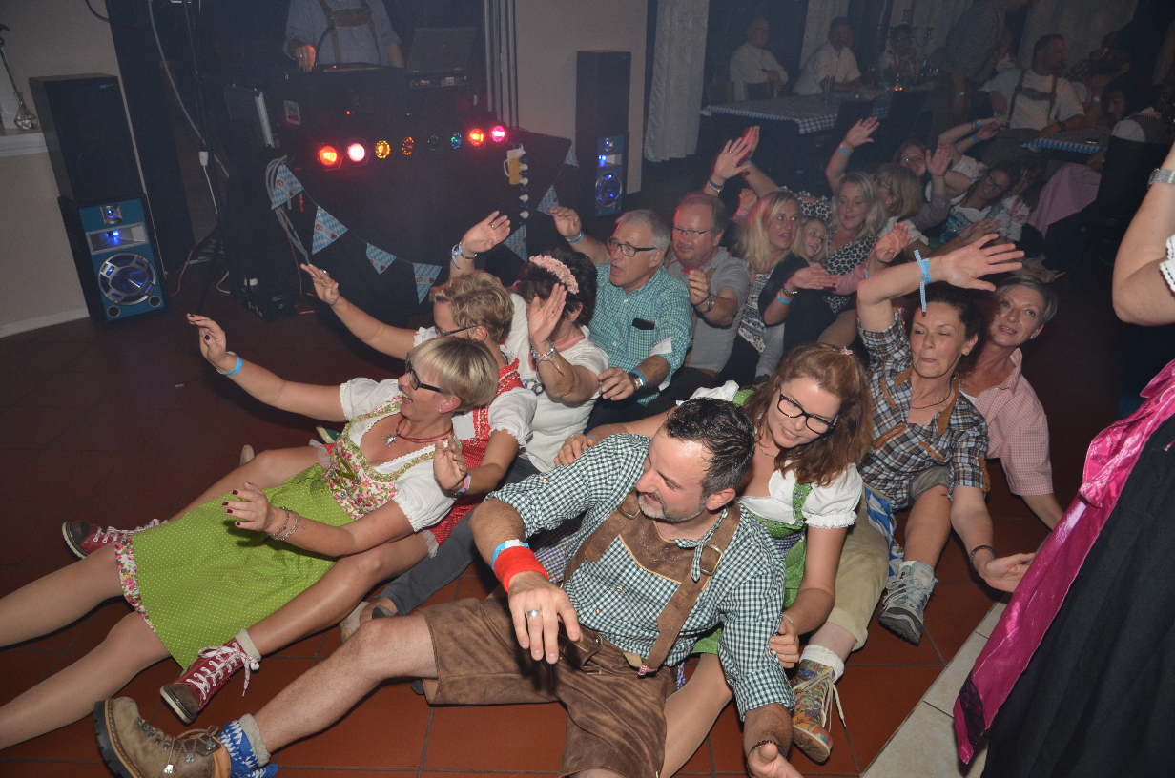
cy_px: 389
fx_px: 782
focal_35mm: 24
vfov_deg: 52.9
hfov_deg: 73.9
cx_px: 588
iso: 800
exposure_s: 1/60
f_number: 4
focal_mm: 16
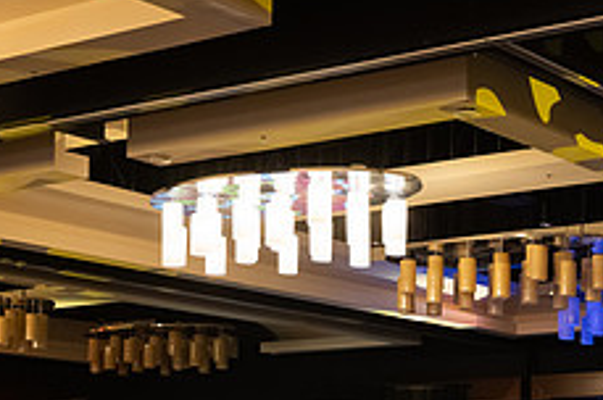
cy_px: 449
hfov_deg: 21.7
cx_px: 727
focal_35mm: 87
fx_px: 1455
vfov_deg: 15.2
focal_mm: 34
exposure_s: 1/200
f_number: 2.8
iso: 4500
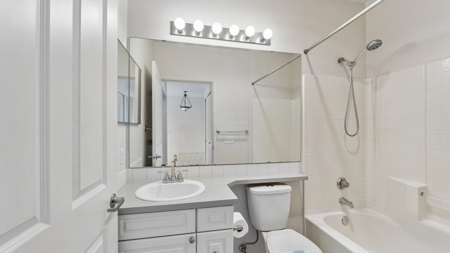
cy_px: 130
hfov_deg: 99.4
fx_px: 191
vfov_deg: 67.1
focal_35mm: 16
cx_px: 224
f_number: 9
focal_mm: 10
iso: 400
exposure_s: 1/30
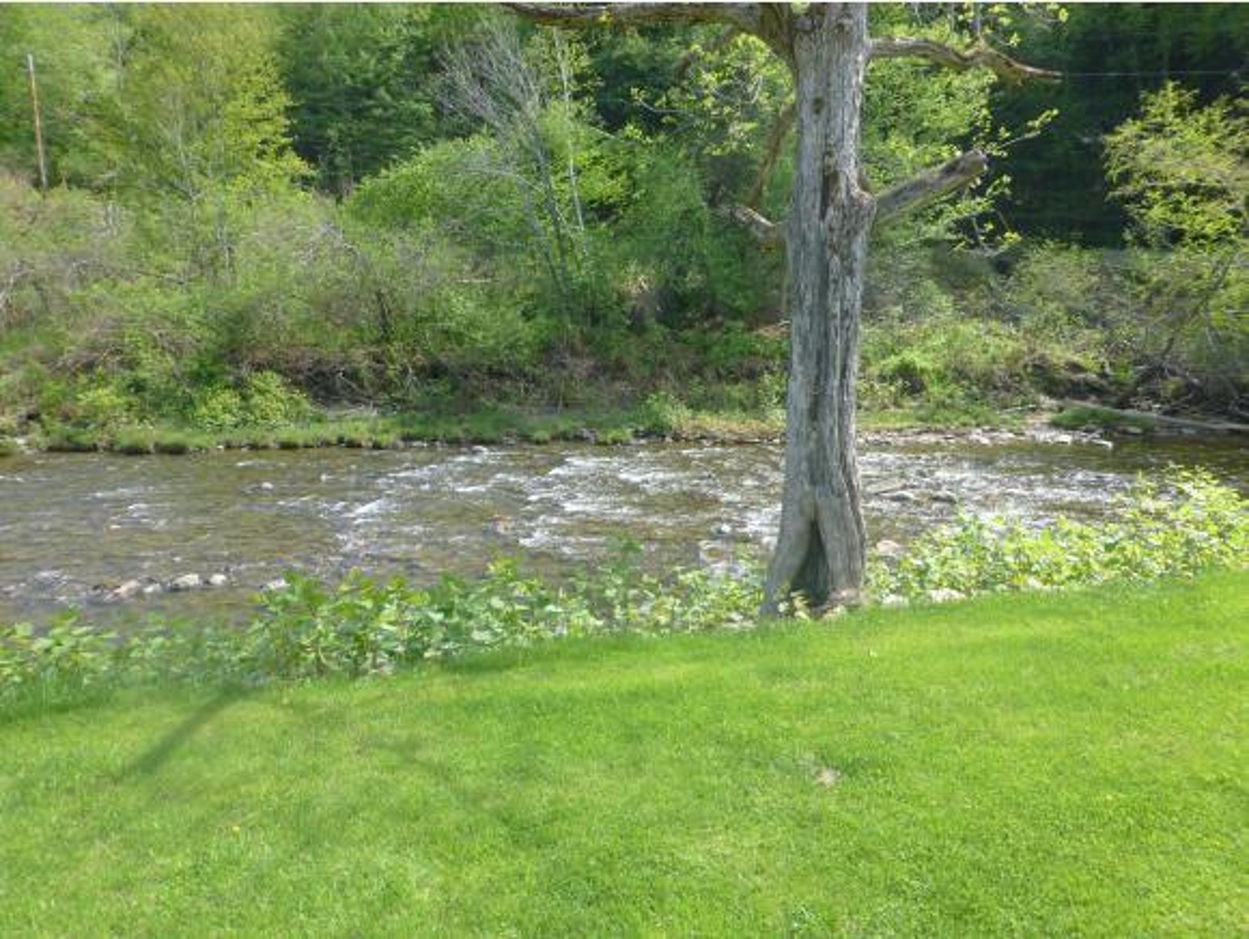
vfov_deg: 54.9
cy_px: 470
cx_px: 624
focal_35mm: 25
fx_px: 903
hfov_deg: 69.3
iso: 100
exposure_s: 1/320
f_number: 3.3
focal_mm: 4.4
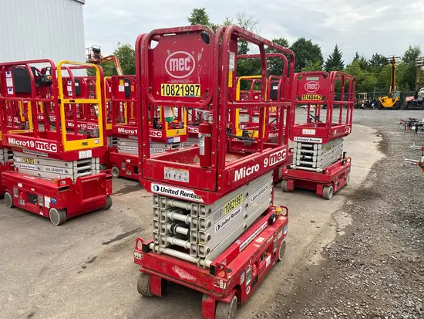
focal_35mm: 26
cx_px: 212
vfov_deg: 53.1
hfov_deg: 67.3
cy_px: 160
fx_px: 319
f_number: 1.8
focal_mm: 4.25
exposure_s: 1/393
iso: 32
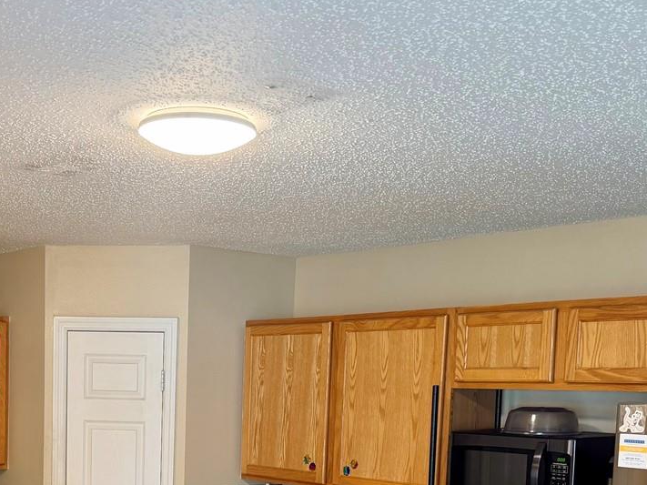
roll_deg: -2.0
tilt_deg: -6.1
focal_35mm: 54
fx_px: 1009
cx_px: 169
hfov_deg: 34.9
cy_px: 494
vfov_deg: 25.6
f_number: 1.78
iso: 200
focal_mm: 6.76
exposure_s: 1/60
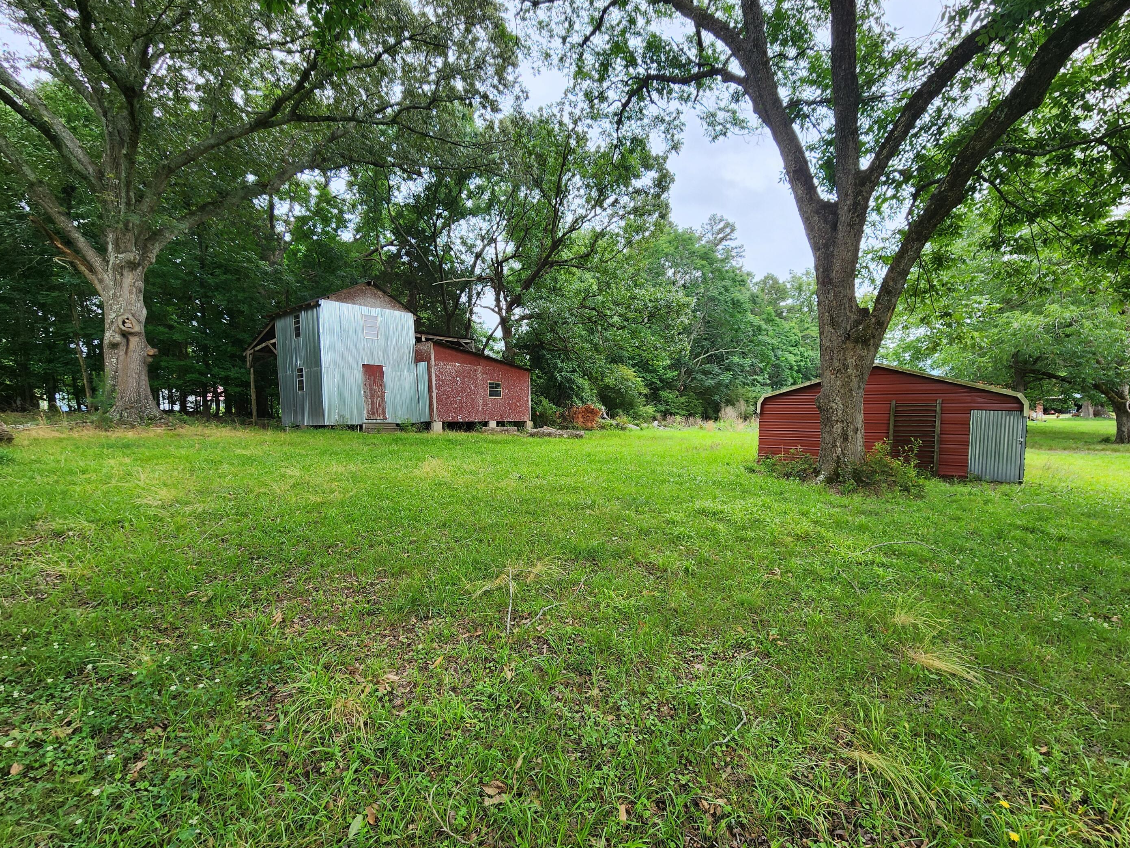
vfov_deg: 85.6
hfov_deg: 101.9
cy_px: 445
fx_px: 457
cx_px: 602
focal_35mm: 14
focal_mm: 2.2
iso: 50
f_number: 2.2
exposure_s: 1/182
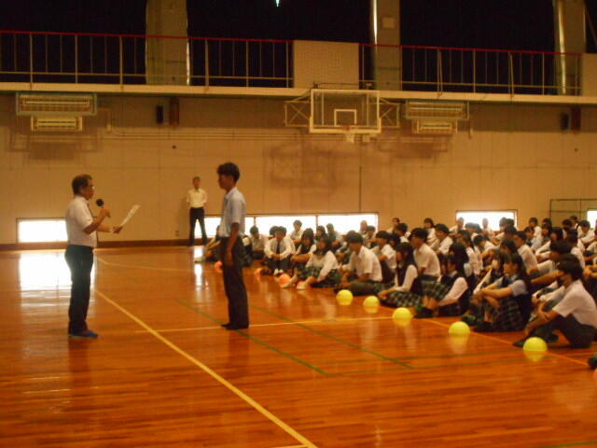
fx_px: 1000
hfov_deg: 33.2
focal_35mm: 58
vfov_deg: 25.2
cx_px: 298
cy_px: 224
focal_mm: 10
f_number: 4.9
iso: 1000
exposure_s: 1/60
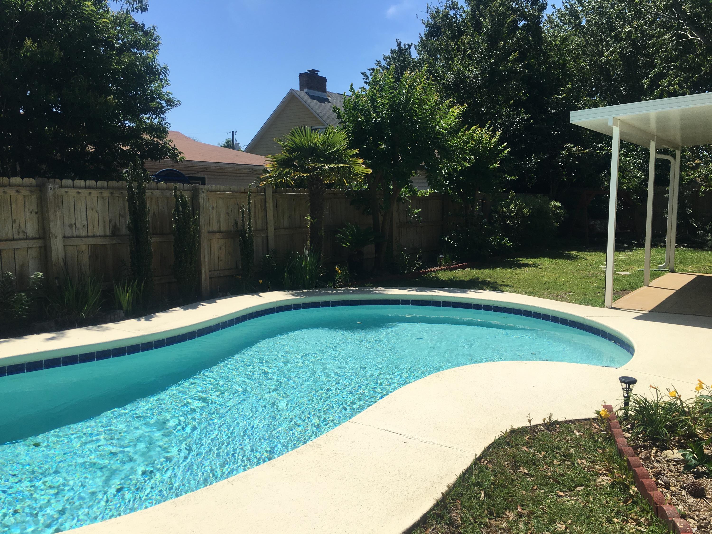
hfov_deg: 61.7
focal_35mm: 29
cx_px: 356
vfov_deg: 48.2
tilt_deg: -5.4
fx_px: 596
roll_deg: +0.2
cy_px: 267
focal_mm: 4.15
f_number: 2.2
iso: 25
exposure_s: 1/2564
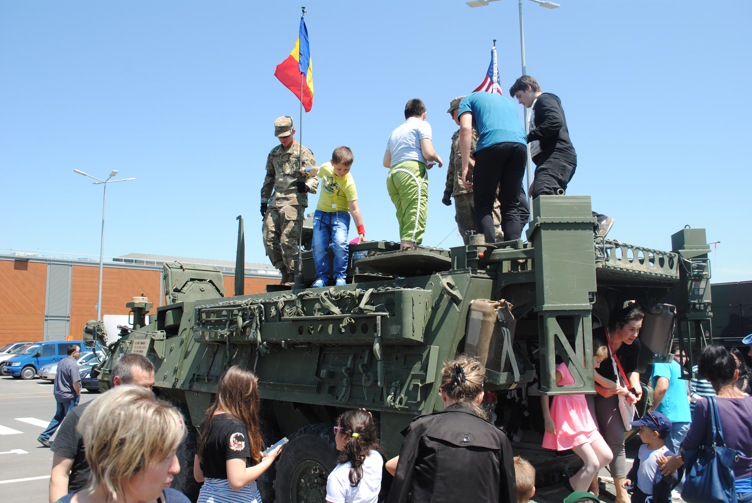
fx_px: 690
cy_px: 252
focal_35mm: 33
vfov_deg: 40.1
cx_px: 376
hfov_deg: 57.2
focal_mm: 22
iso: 100
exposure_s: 1/200
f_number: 7.1
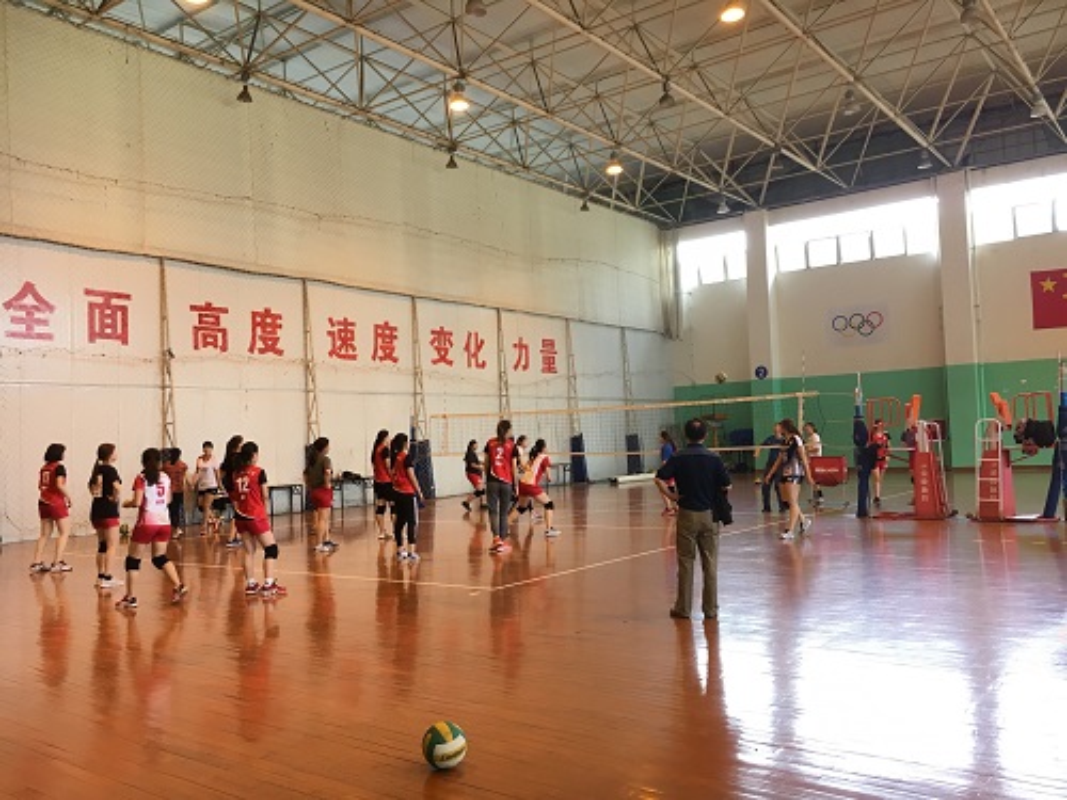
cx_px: 534
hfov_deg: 61.7
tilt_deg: +3.1
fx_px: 894
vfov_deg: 48.2
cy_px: 400
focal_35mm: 29
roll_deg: +1.3
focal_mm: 4.15
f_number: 2.2
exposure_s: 1/33
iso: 40
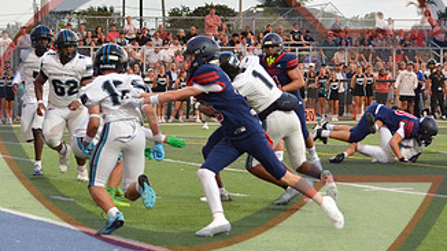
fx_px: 2050
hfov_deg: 12.4
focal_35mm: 173
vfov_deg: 7.0
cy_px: 106
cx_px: 167
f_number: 4.5
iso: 2000
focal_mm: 62
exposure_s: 1/500
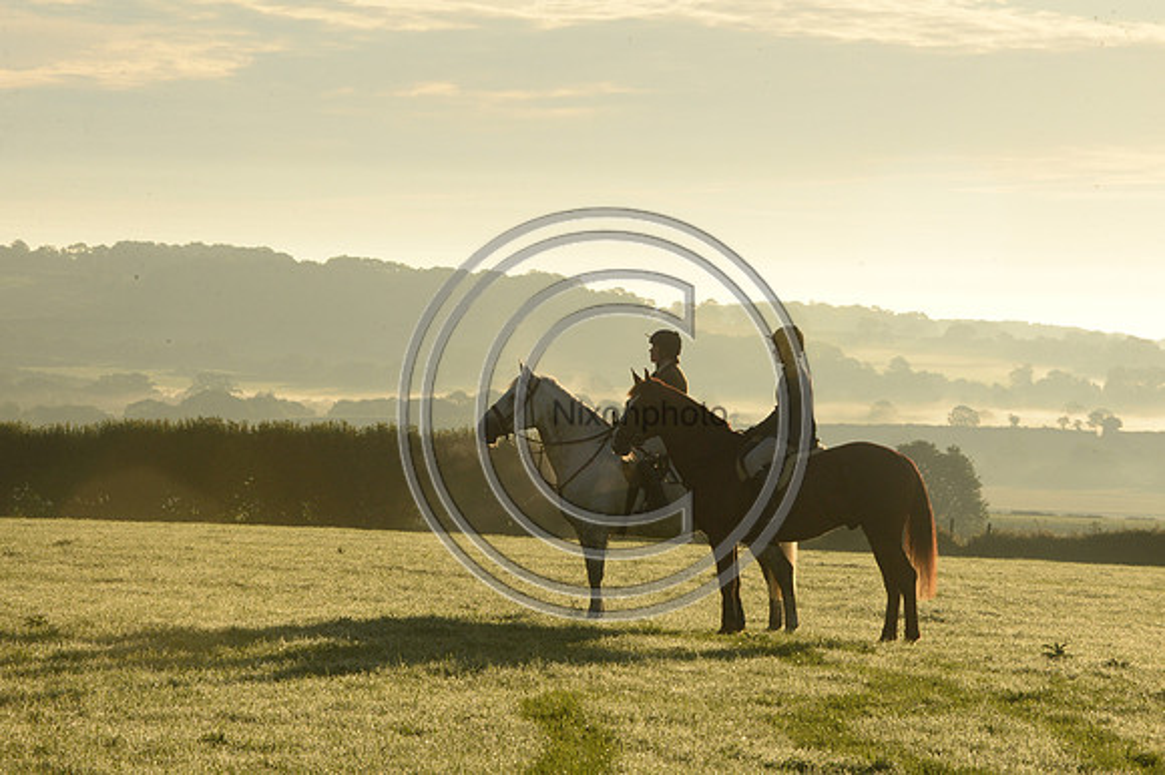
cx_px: 582
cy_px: 388
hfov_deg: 11.8
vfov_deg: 7.8
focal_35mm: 175
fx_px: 5660
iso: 1600
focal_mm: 175
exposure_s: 1/800
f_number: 18
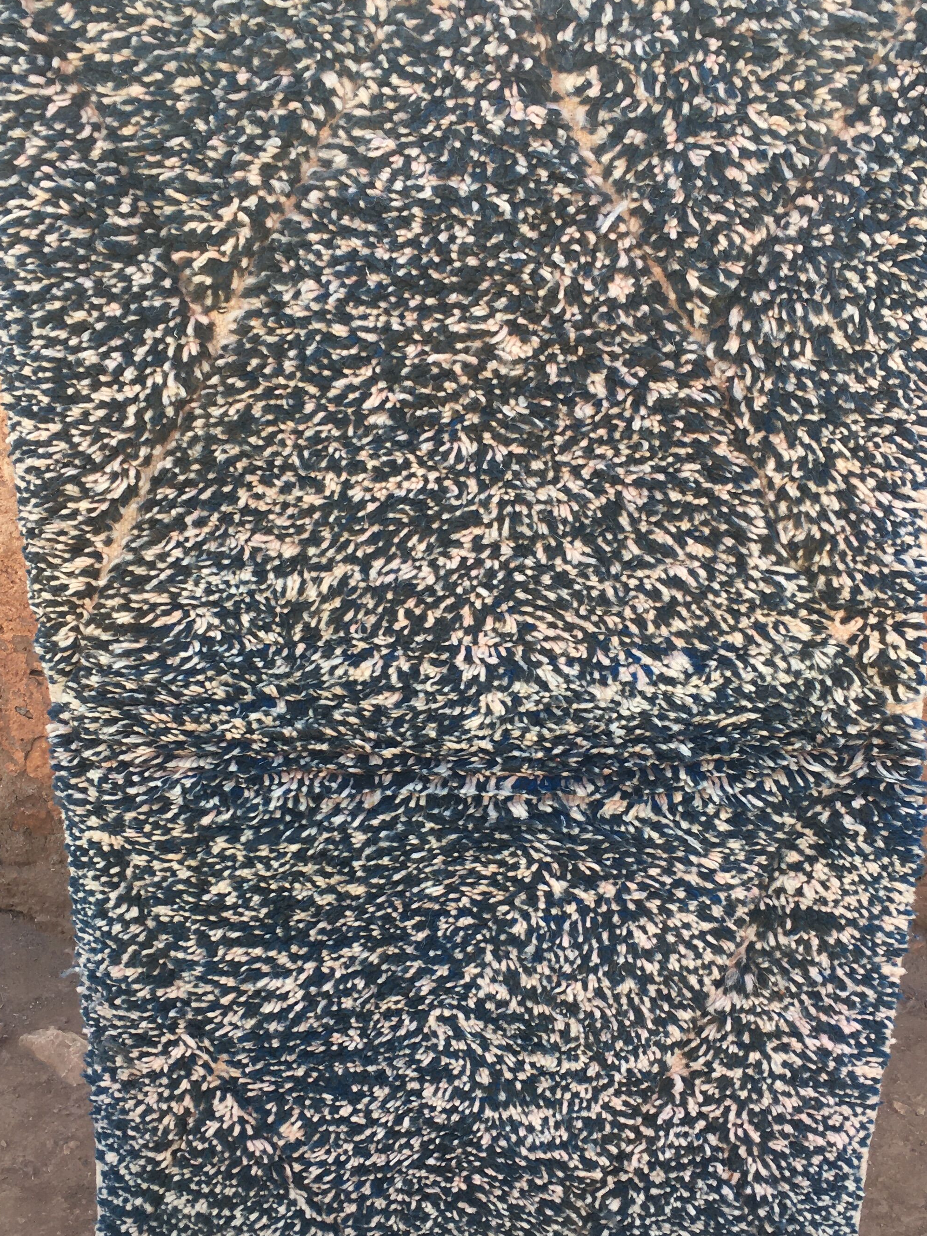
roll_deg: -0.1
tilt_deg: -14.1
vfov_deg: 42.9
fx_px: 1571
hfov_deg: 32.9
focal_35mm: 44
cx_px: 500
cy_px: 665
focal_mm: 4.15
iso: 25
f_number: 2.2
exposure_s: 1/234
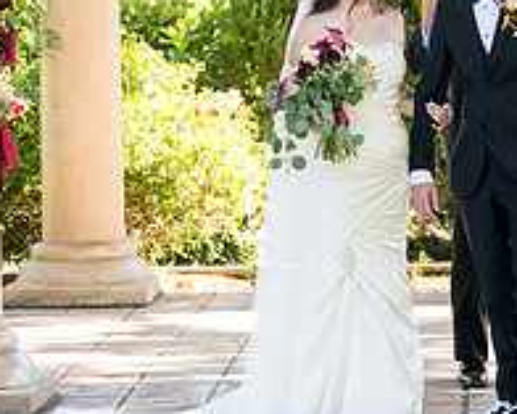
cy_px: 107
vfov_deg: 8.3
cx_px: 369
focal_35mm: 186
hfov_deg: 10.4
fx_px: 2847
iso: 800
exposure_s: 1/400
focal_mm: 67
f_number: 4
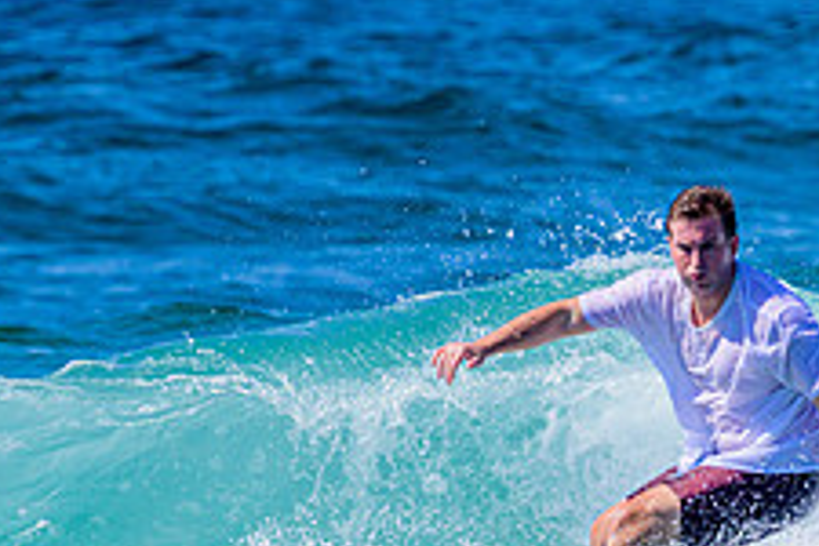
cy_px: 668
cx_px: 568
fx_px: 46907
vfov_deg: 0.7
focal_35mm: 2062
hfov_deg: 1.0
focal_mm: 800
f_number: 11
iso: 640
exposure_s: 1/2000
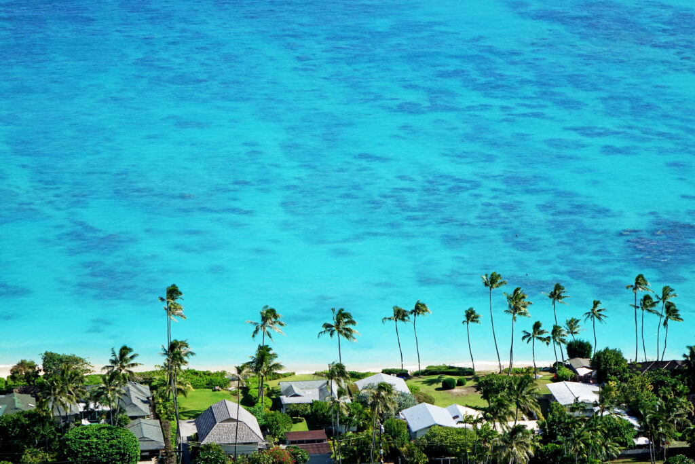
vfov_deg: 10.2
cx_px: 348
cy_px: 232
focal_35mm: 135
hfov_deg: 15.2
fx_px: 2606
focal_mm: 49.44
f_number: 5.6
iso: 125
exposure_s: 1/800
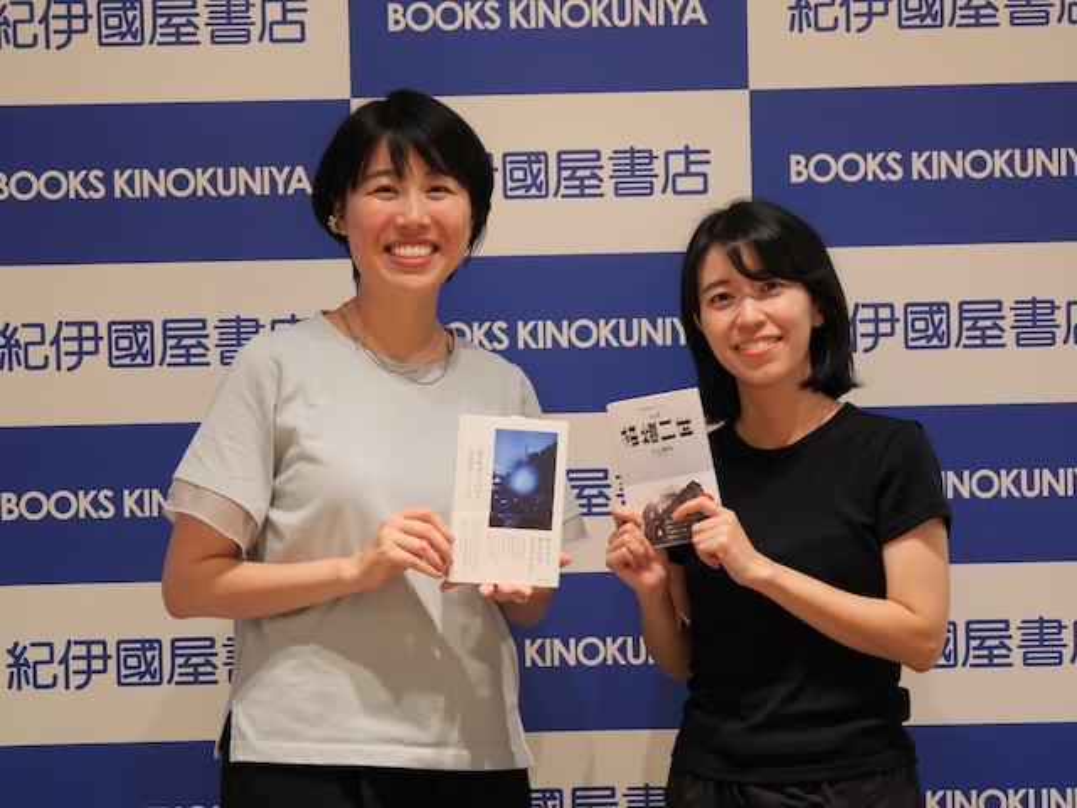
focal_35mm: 92
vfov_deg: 16.1
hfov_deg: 21.3
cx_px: 538
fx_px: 2862
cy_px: 404
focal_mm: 46
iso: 1250
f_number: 4.9
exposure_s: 1/100
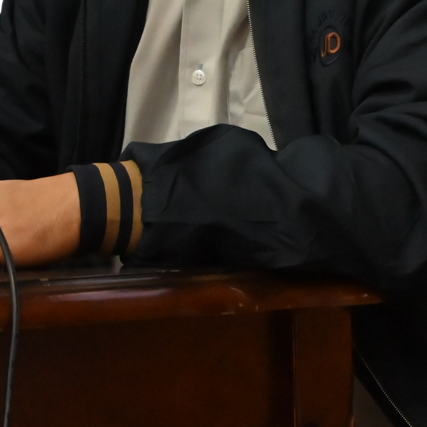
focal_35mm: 215
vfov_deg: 8.0
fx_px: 3001
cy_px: -135
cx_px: 393
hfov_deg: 8.1
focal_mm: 50
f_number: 6.3
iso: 3200
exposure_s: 1/100
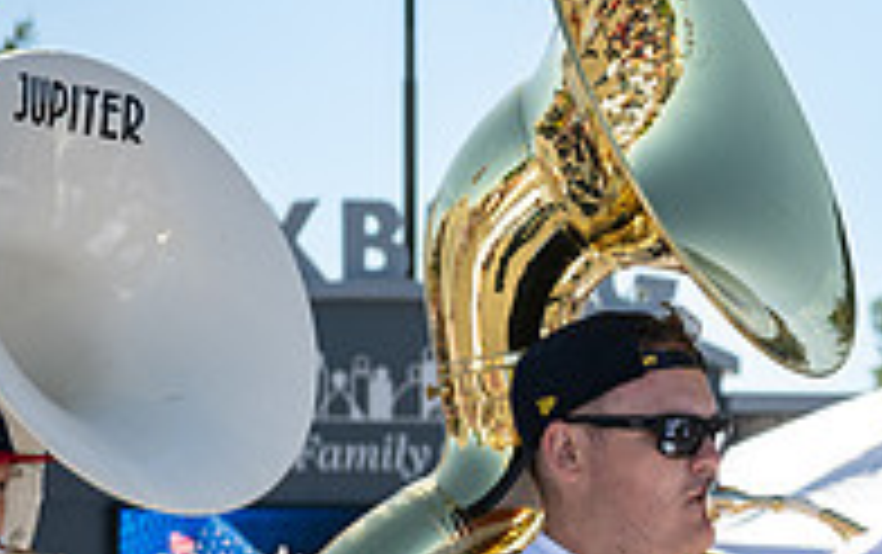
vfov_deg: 6.2
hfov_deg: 9.7
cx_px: 1051
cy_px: 238
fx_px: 5150
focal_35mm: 214
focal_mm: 55
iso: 100
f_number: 3.5
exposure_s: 1/1600
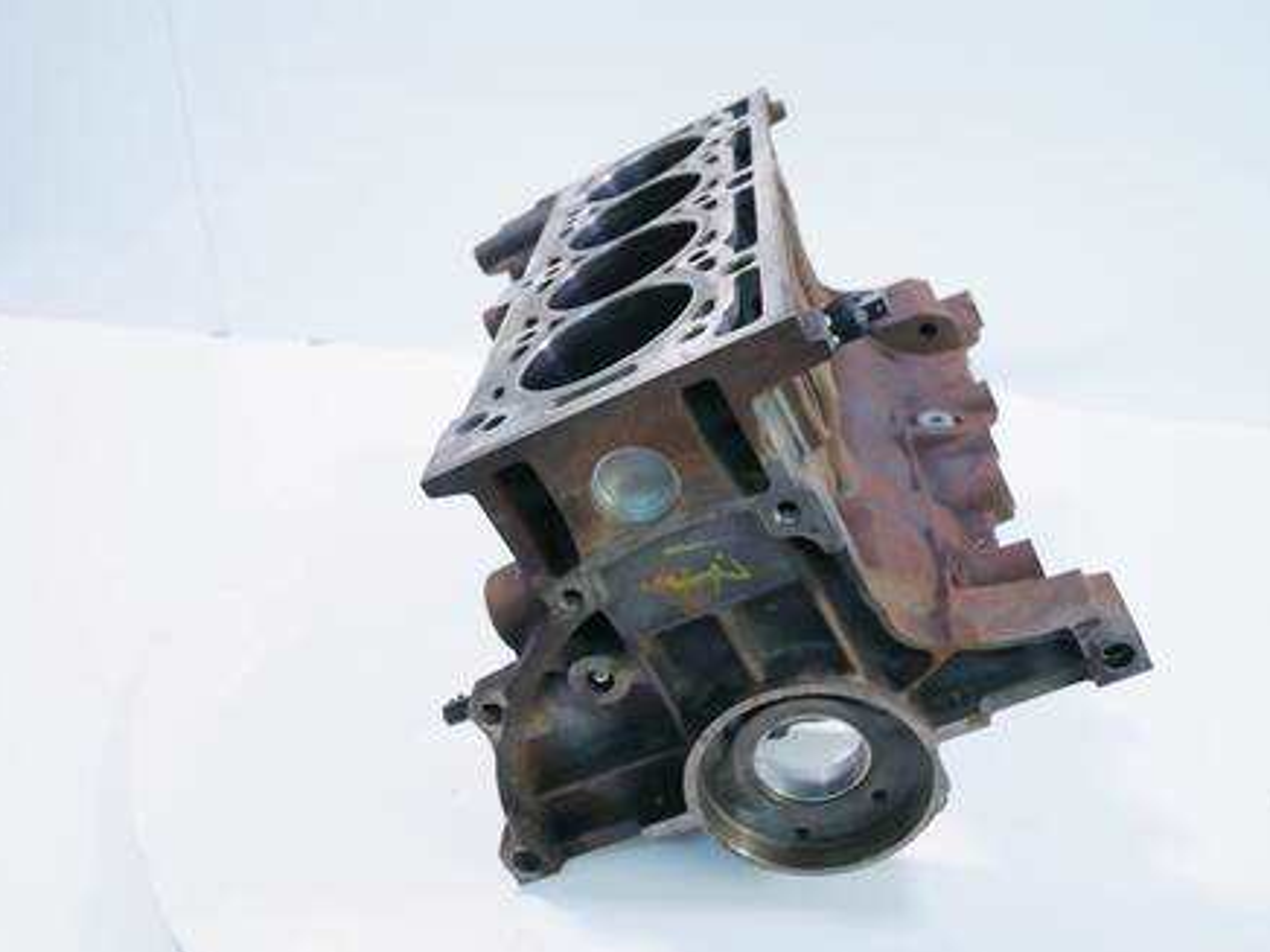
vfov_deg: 42.9
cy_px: 475
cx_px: 685
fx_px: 1211
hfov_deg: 55.3
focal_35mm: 33
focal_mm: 15
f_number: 3.7
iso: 320
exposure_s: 1/60
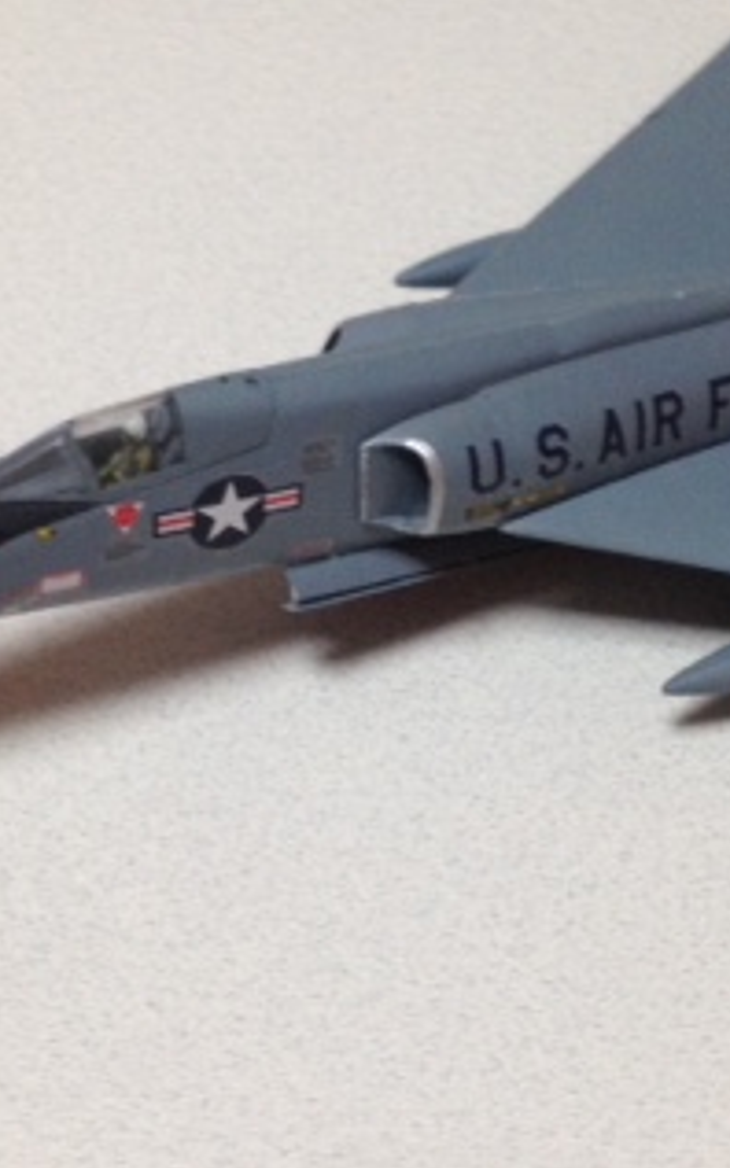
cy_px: 527
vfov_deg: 27.5
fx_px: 2388
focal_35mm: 75
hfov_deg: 17.4
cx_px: 376
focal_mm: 4.28
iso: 160
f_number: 2.4
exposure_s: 1/20
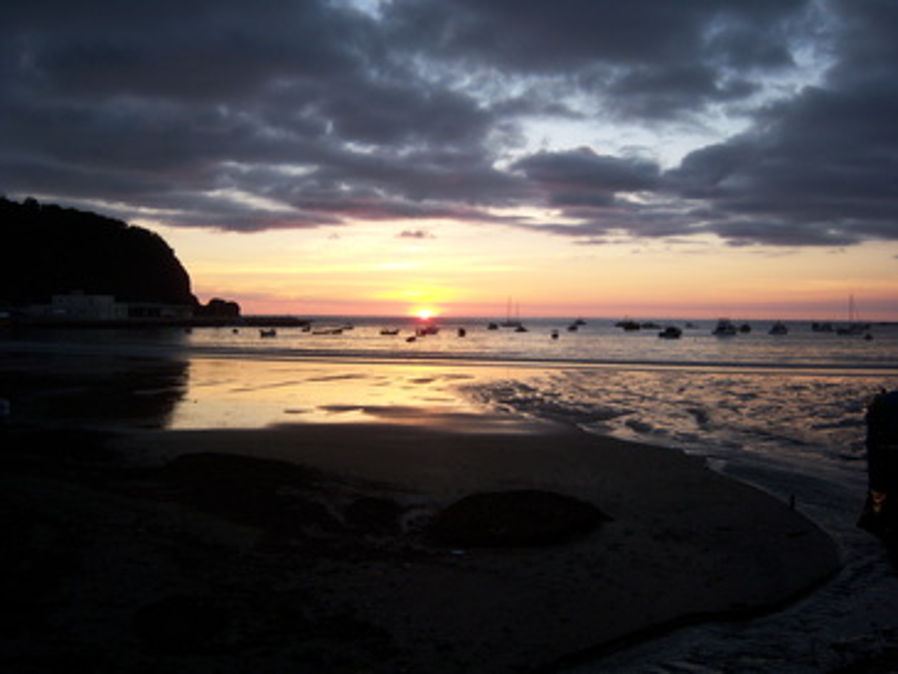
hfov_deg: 51.3
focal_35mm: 36
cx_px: 449
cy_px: 337
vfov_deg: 39.7
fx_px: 934
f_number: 2.8
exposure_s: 1/200
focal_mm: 7.5
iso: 80
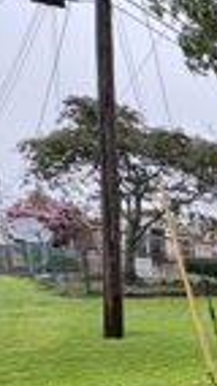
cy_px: 353
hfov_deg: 16.1
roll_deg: -0.5
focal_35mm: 43
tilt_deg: -4.8
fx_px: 439
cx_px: 494
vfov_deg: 43.0
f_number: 2.2
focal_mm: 2.22
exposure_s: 1/99
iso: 50
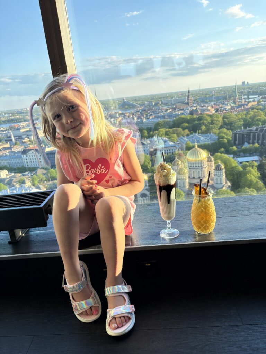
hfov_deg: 53.1
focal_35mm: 26
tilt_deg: -16.0
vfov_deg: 67.3
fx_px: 266
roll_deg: +6.4
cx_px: 133
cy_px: 177
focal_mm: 5.96
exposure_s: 1/329
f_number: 1.6
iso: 64
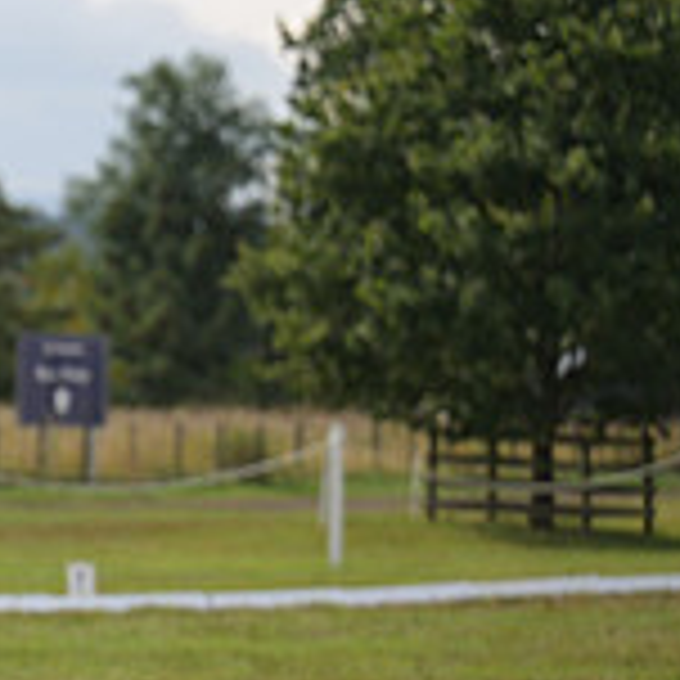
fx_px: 8734
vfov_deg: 4.5
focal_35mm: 393
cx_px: -581
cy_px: 313
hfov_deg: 4.4
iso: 140
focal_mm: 120
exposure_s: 1/1250
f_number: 3.2
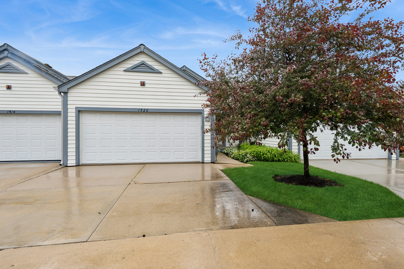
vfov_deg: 64.6
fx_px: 213
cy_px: 134
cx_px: 202
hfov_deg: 86.9
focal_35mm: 19
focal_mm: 19
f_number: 8
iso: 200
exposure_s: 1/160
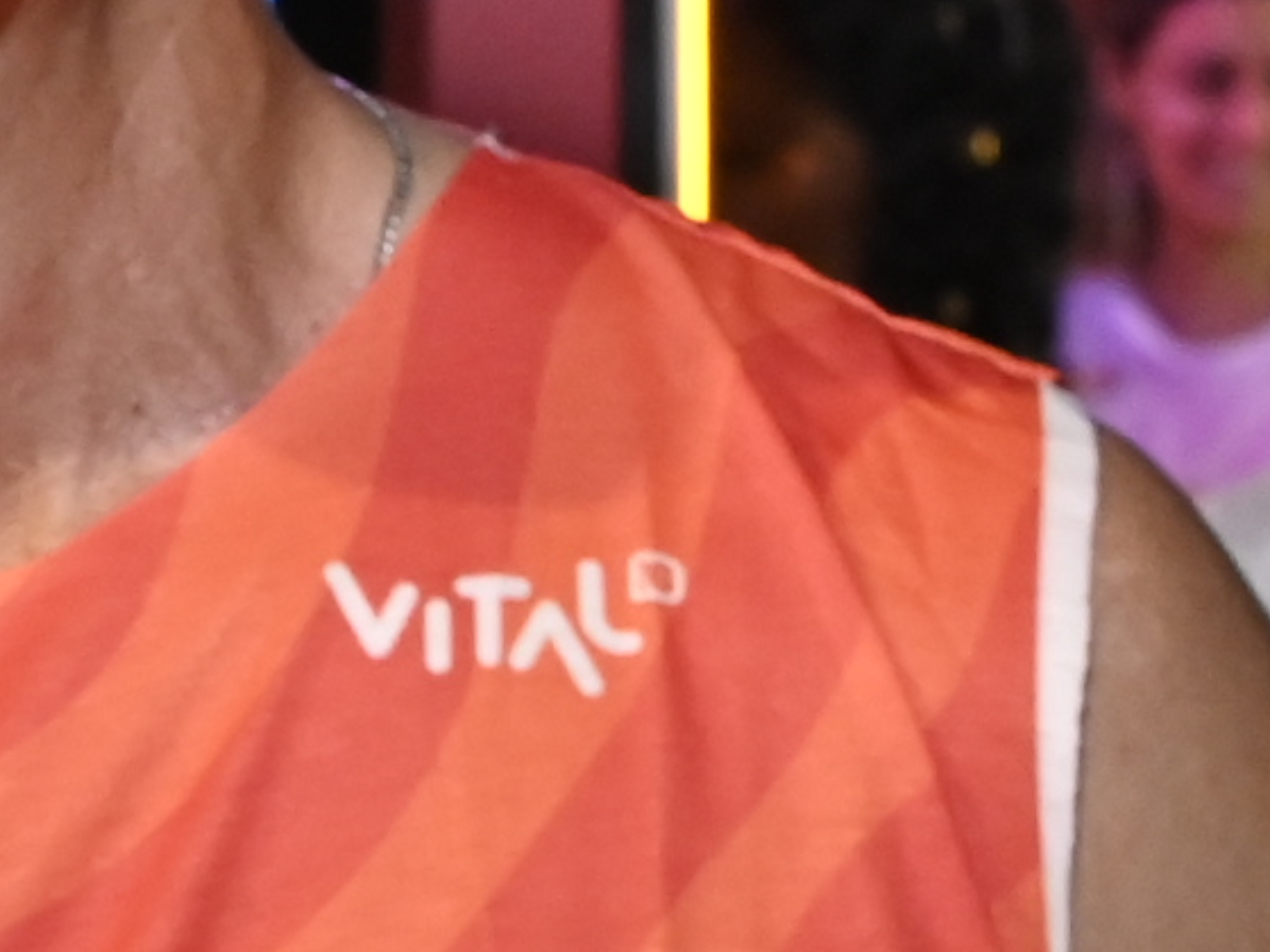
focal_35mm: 272
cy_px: 1335
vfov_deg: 5.4
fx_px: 9979
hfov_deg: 6.6
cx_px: -2551
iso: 2500
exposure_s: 1/125
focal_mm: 35
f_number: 5.6
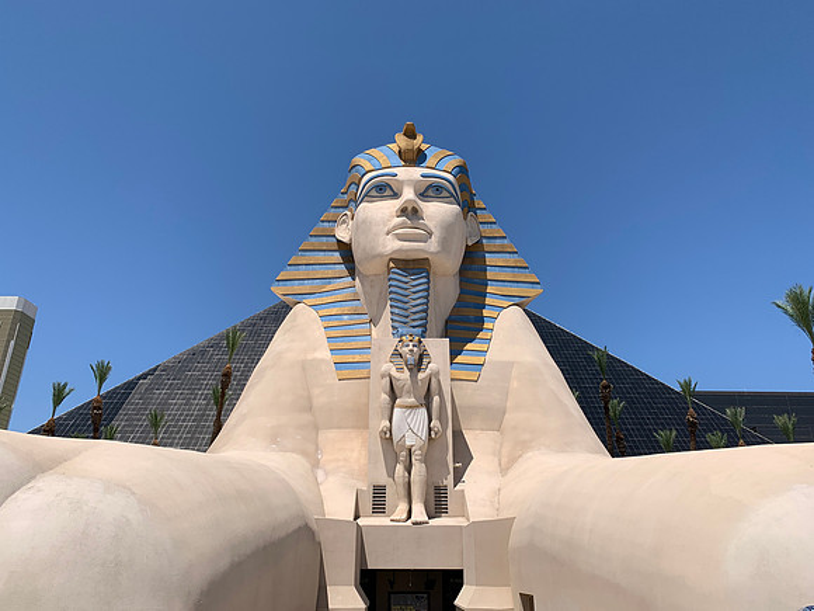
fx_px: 611
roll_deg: +0.0
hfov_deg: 67.3
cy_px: 306
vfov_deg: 53.1
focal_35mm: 26
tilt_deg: +22.2
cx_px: 407
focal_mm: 4.25
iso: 25
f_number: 1.8
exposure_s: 1/3788
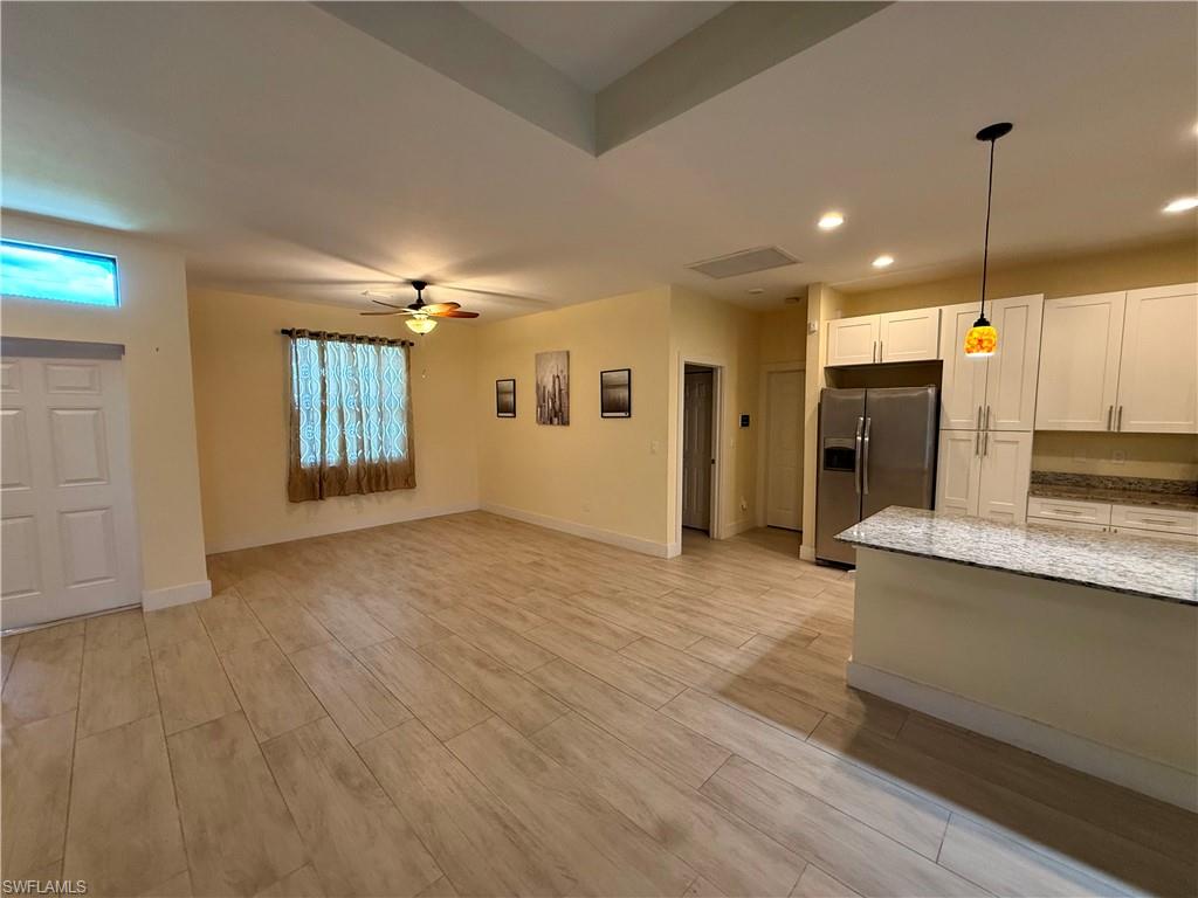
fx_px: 485
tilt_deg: -4.0
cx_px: 599
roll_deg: -0.7
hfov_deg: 102.1
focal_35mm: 14
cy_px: 449
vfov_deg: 85.7
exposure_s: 1/120
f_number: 2.2
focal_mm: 2.22
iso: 400
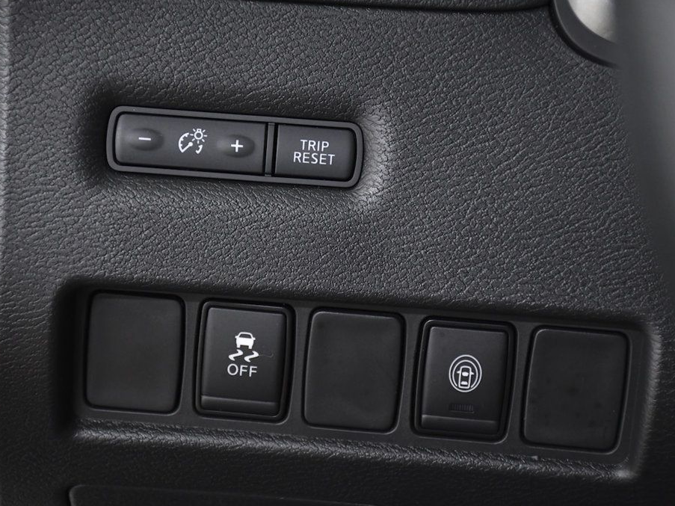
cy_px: 253
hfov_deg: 18.2
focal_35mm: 108
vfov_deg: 13.7
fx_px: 2106
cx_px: 324
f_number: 5
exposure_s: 1/100
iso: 2500
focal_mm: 66
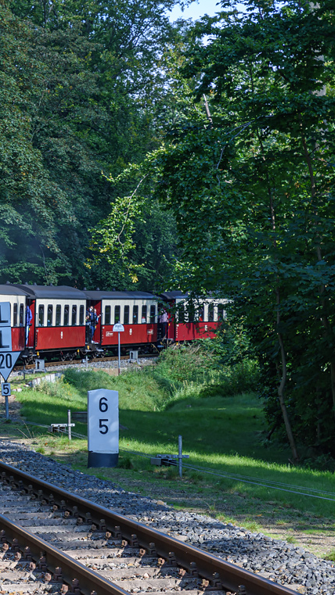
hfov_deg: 10.0
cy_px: 312
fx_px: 1879
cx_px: -113
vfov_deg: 18.0
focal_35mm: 119
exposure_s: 1/160
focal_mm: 48
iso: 200
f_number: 7.1
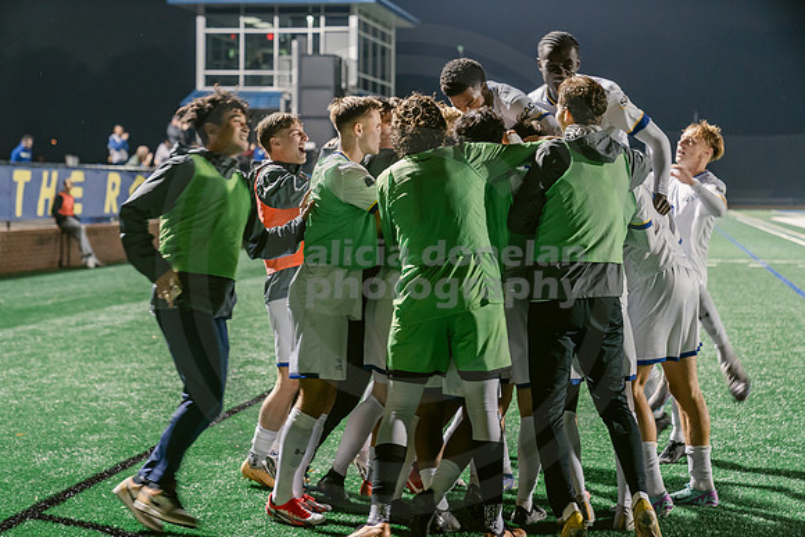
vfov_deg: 19.5
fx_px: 1566
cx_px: 402
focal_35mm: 70
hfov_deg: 28.8
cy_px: 269
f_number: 3.2
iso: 2500
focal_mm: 70
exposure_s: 1/100
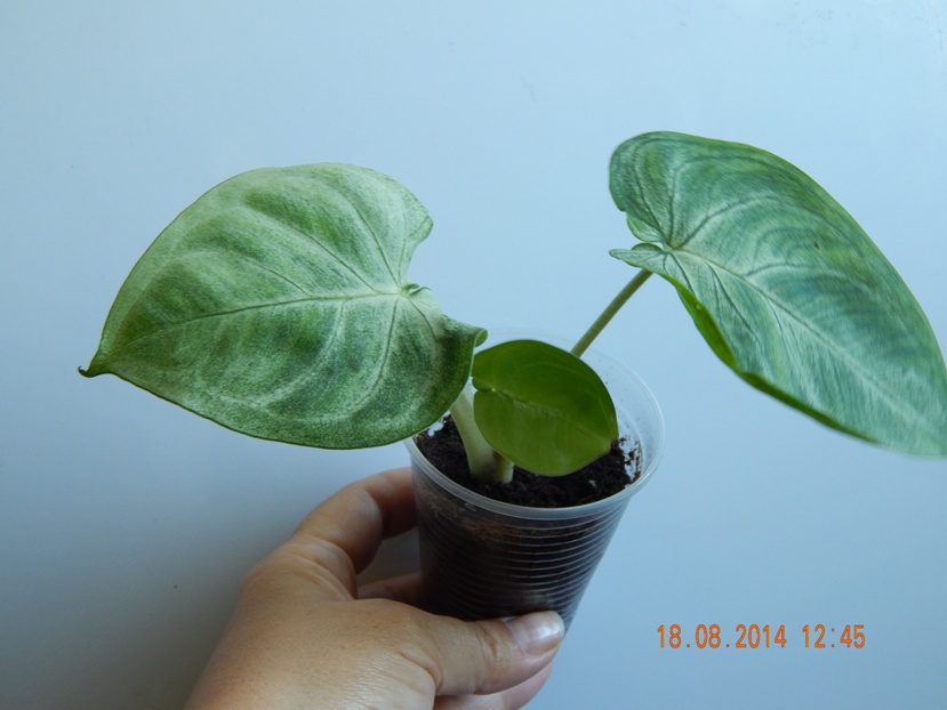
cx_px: 474
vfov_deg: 29.7
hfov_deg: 38.9
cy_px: 355
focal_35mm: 49
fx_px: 1341
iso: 200
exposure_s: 1/30
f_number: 3.7
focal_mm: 8.6
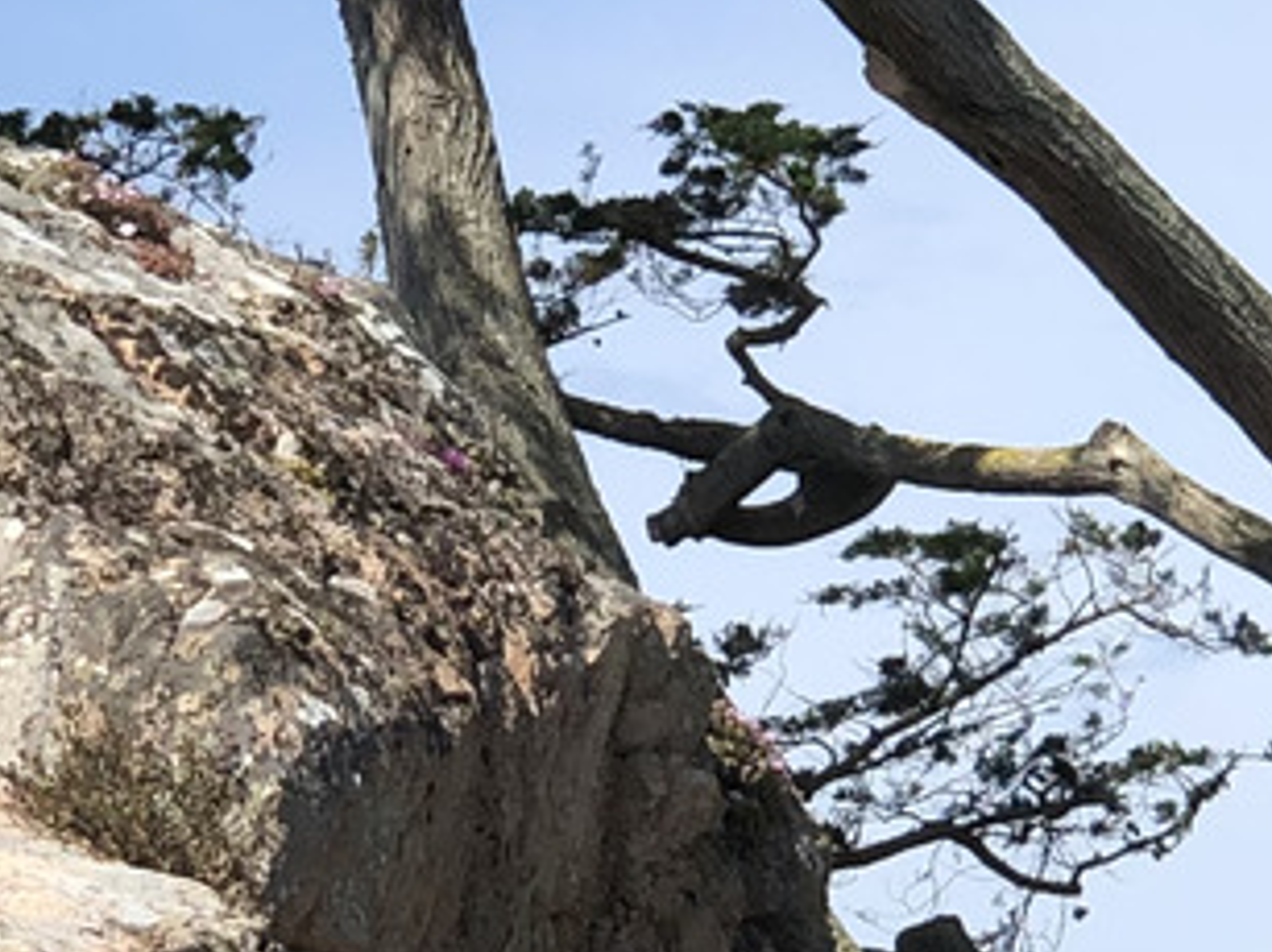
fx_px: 9954
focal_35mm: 271
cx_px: 261
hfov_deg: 7.3
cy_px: 741
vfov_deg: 5.5
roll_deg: +3.1
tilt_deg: +8.2
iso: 16
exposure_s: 1/1230
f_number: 2.4
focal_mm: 6
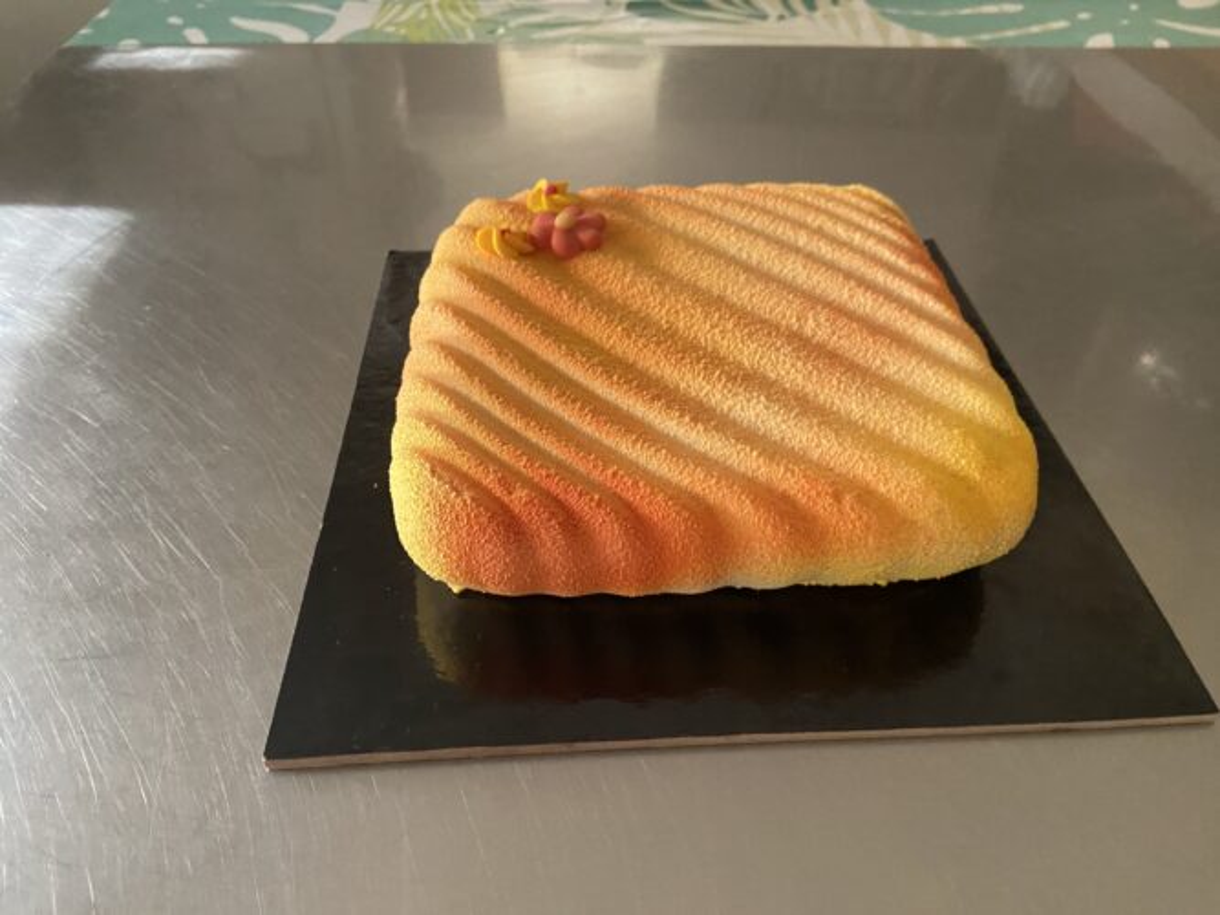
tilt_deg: -43.0
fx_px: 916
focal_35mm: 26
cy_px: 458
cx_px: 610
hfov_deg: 67.3
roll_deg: -1.4
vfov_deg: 53.0
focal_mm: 4.25
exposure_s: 1/56
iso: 500
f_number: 1.8
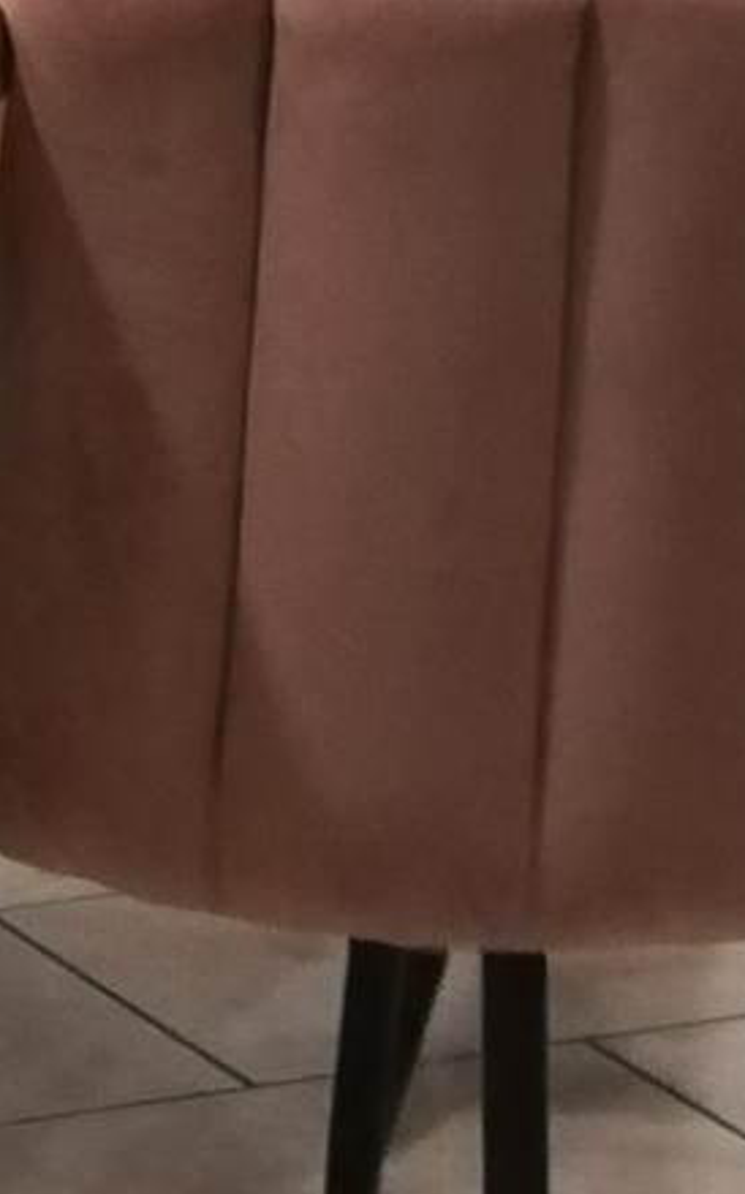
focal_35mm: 218
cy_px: -264
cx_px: -351
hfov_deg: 6.0
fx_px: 7089
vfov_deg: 9.5
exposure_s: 1/33.3
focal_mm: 3.81
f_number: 2.2
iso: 250
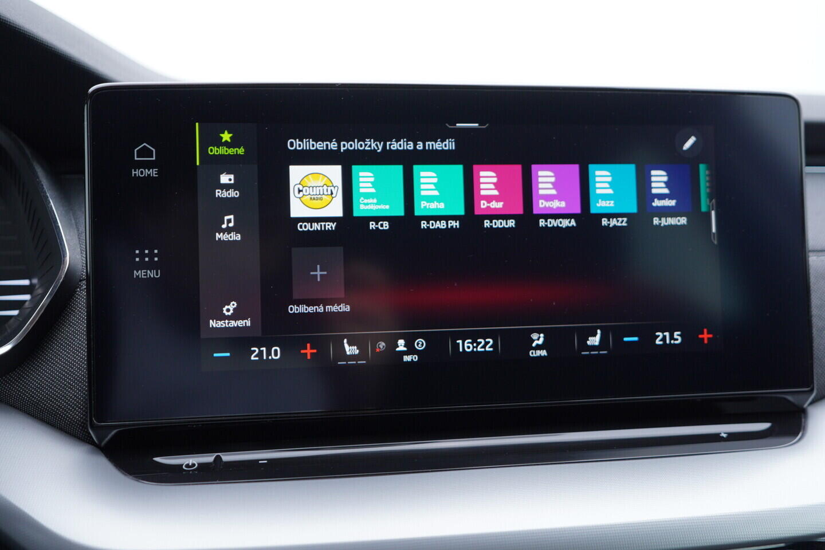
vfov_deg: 36.9
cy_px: 275
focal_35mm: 36
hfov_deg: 53.1
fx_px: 825
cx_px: 412
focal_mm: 24
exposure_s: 1/40
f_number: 2.8
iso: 160
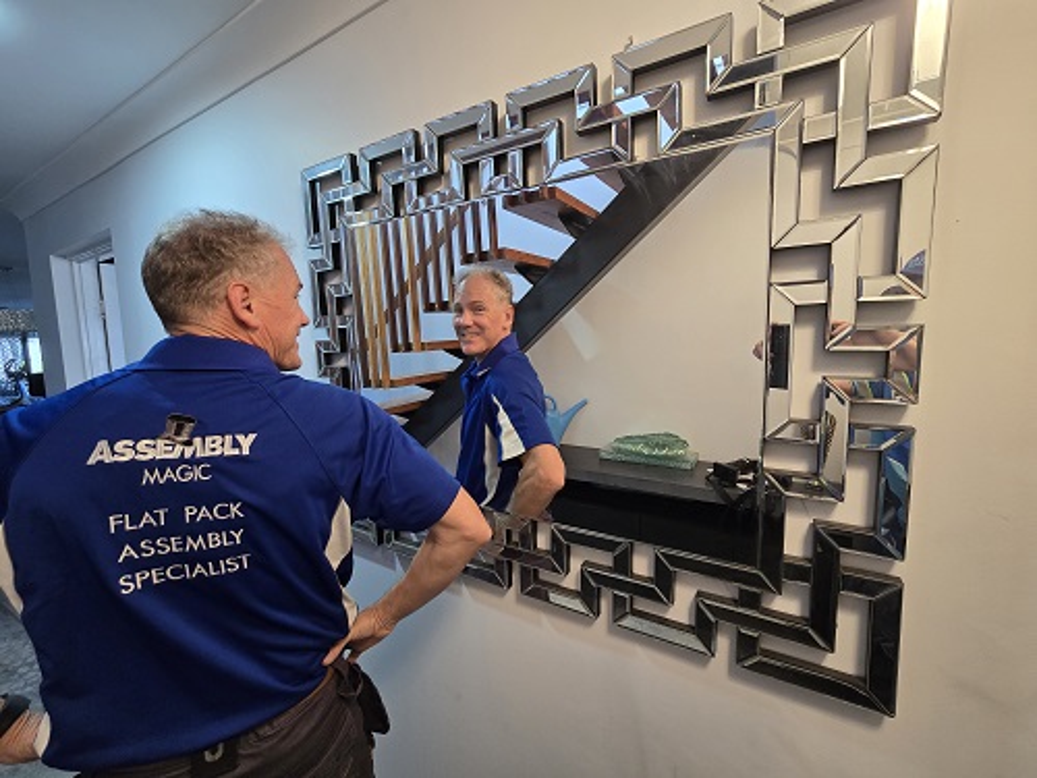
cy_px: 389
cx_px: 518
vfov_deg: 89.9
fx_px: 389
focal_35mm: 13
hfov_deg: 106.2
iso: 200
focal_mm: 2.2
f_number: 2.2
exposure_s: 1/50
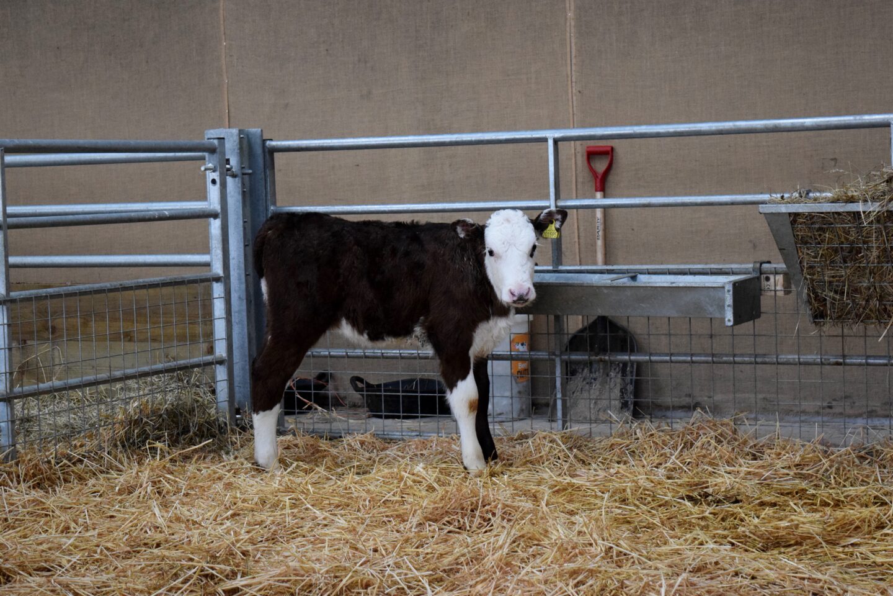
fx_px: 2046
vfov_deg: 16.6
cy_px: 298
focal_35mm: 82
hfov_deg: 24.6
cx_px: 446
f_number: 5.6
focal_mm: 55
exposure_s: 1/400
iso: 3200
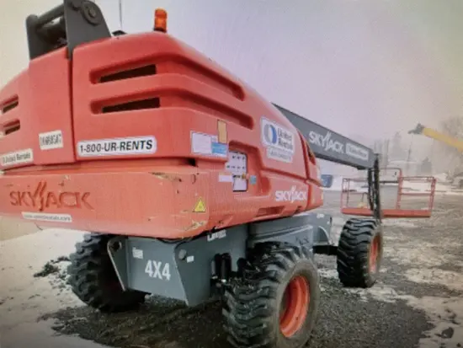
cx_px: 232
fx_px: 348
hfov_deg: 67.3
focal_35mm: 26
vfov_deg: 53.1
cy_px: 174
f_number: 1.6
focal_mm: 4.2
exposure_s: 1/60
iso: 200
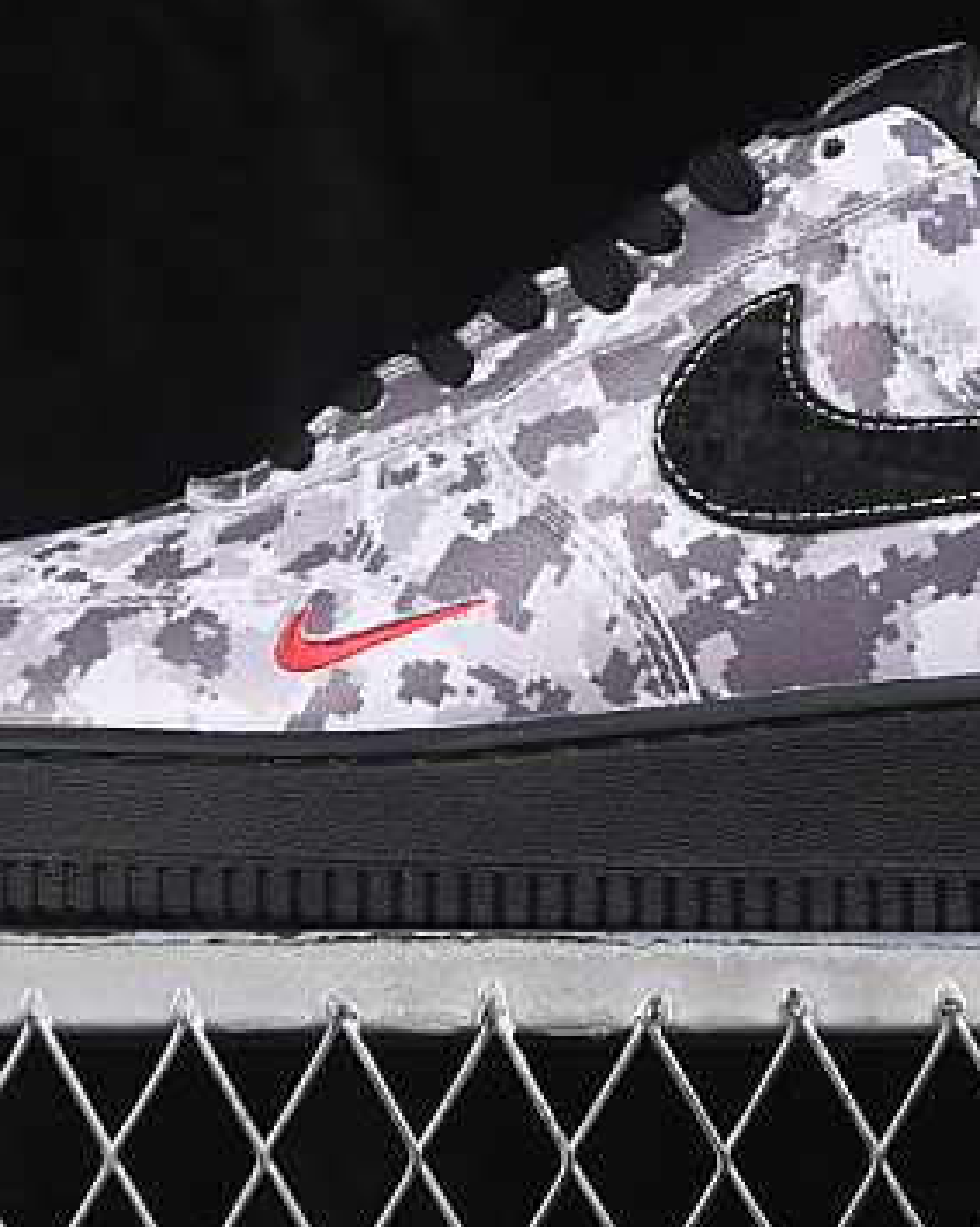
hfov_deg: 9.7
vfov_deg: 12.1
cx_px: 689
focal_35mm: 159
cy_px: 359
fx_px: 5767
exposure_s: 1/60
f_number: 6.3
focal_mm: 50
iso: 160
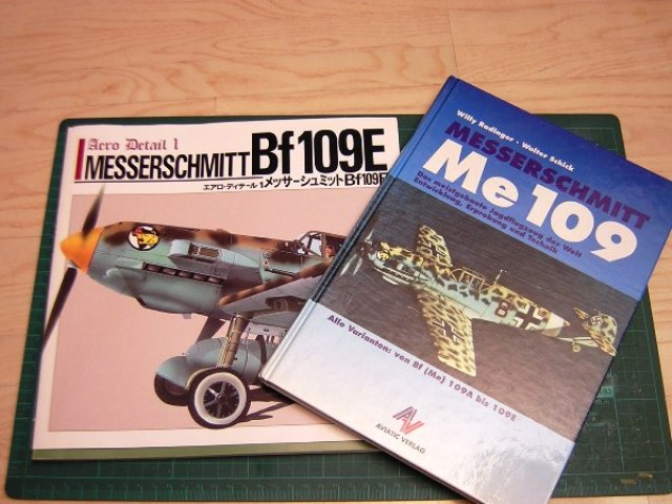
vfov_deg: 33.6
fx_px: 835
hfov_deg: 43.9
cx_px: 336
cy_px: 252
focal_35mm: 43
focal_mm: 5.6
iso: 100
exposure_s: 1/3.7
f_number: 2.8
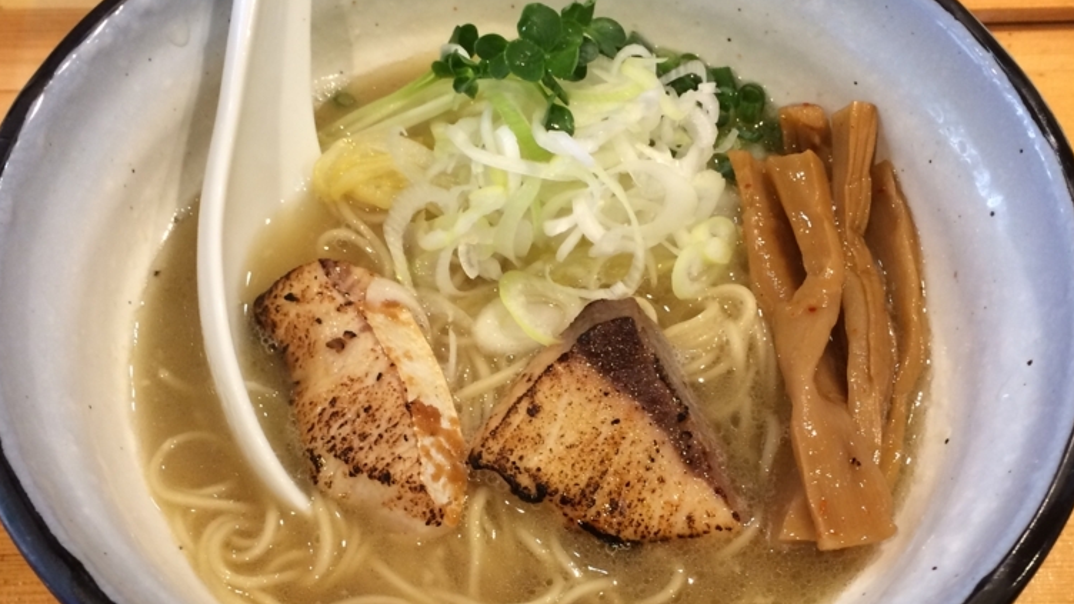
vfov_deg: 27.6
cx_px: 533
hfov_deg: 47.4
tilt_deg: -59.5
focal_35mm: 43
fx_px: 1225
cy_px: 387
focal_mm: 4.15
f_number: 2.2
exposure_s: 1/30
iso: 100
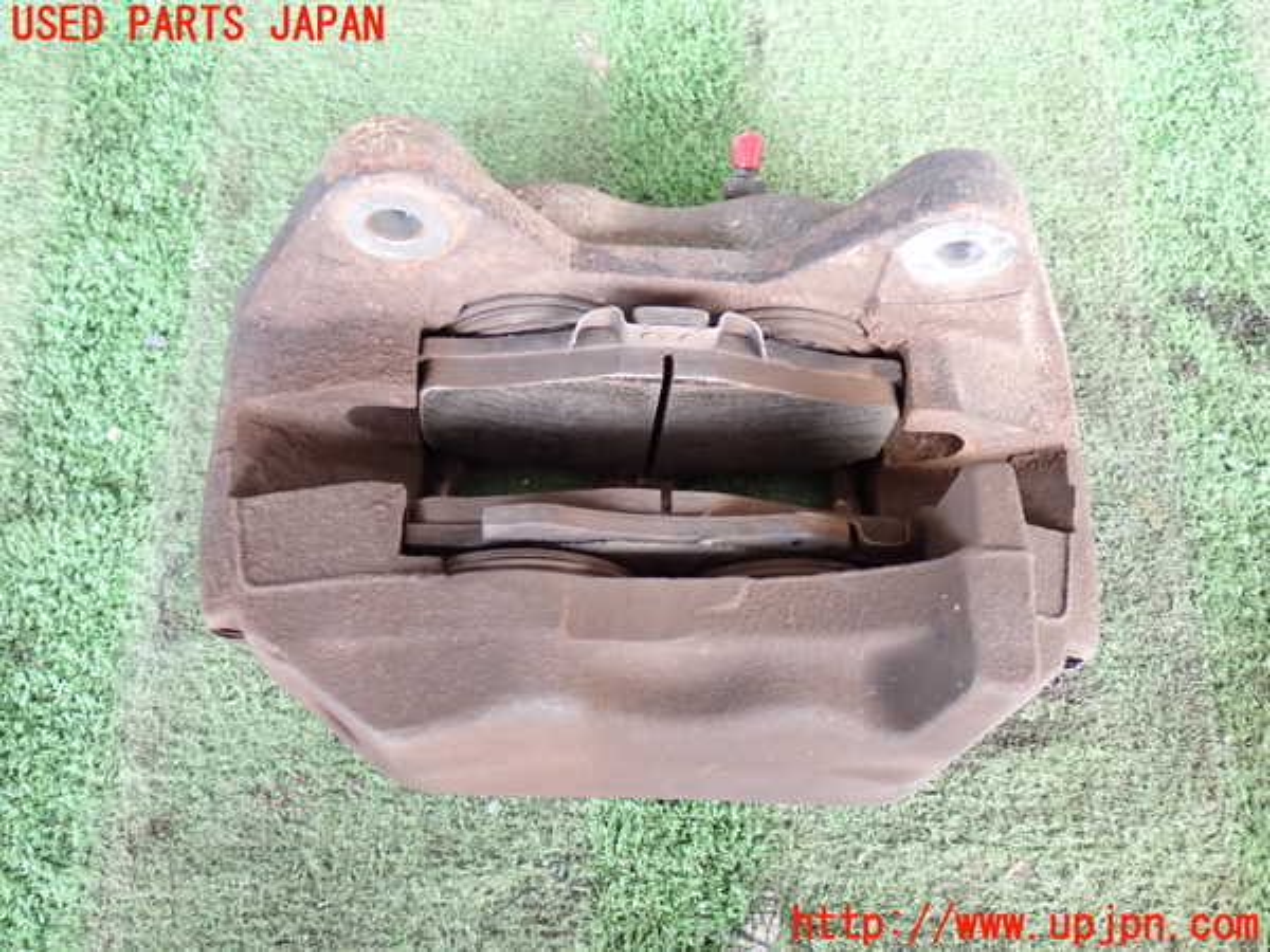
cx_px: 635
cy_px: 476
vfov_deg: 37.7
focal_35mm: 38
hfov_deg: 49.0
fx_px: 1394
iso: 500
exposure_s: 1/40
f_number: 2.7
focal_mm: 6.83
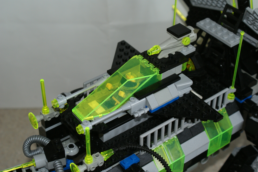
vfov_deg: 20.2
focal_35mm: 68
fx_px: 484
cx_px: 129
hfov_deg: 29.9
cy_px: 86
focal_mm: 45
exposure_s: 1/60
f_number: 5.6
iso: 400
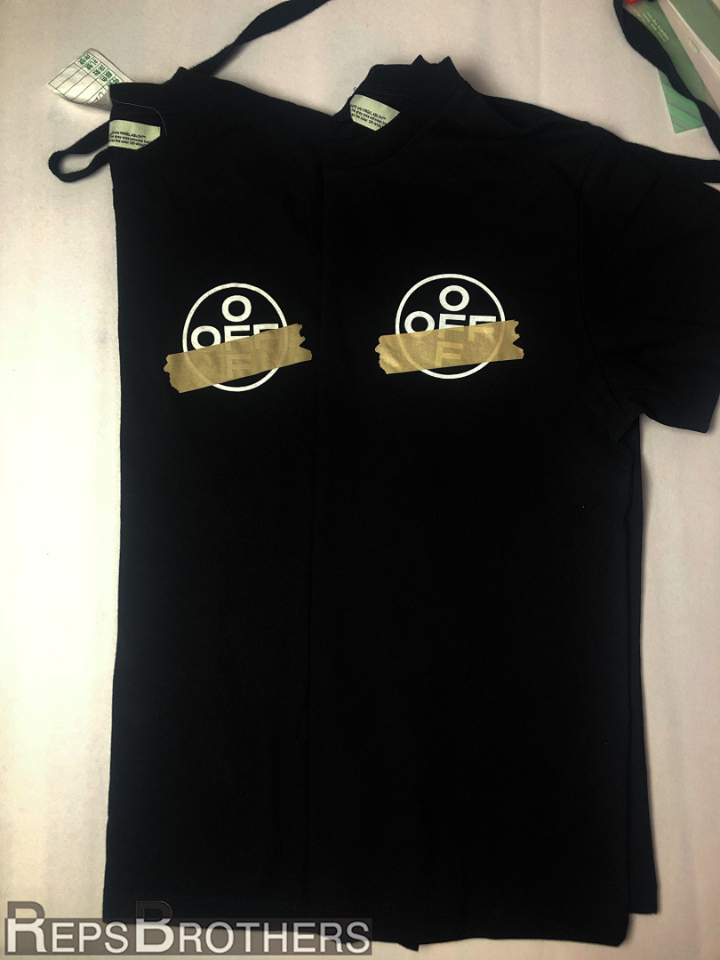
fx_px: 777
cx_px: 360
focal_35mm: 28
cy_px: 480
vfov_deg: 63.4
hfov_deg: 49.7
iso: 40
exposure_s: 1/20
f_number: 1.8
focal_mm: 3.99
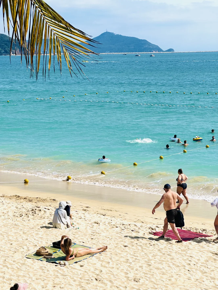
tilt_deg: -7.7
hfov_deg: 19.1
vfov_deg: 25.3
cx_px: 109
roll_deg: +0.0
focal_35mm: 77
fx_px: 647
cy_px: 145
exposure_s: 1/1553
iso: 32
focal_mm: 9
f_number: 2.8
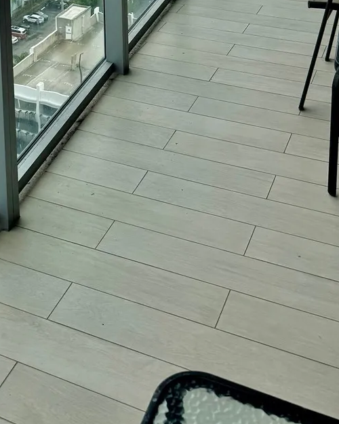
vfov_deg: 27.0
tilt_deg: -10.2
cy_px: -113
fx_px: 752
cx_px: 31
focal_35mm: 60
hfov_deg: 24.6
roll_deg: +2.0
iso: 80
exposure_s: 1/3759
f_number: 1.78
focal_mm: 6.76
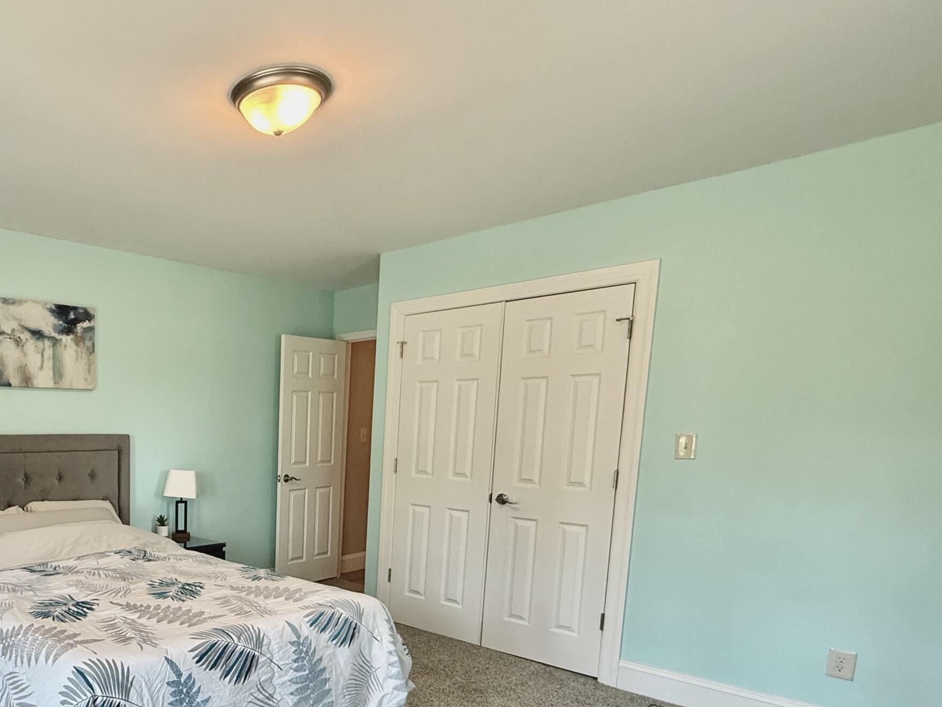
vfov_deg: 55.0
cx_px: 143
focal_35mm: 24
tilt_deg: -6.0
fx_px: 653
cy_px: 501
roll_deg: -0.2
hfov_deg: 63.1
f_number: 2.2
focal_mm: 2.22
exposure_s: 1/99
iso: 250
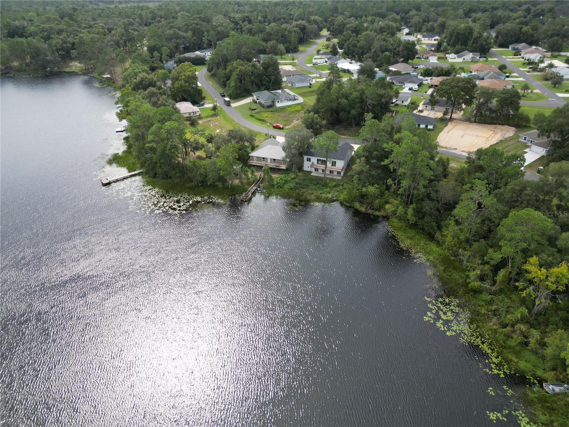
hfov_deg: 71.6
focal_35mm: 24
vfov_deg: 56.8
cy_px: 214
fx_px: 394
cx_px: 284
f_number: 1.7
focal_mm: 6.72
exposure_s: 1/1500
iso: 200
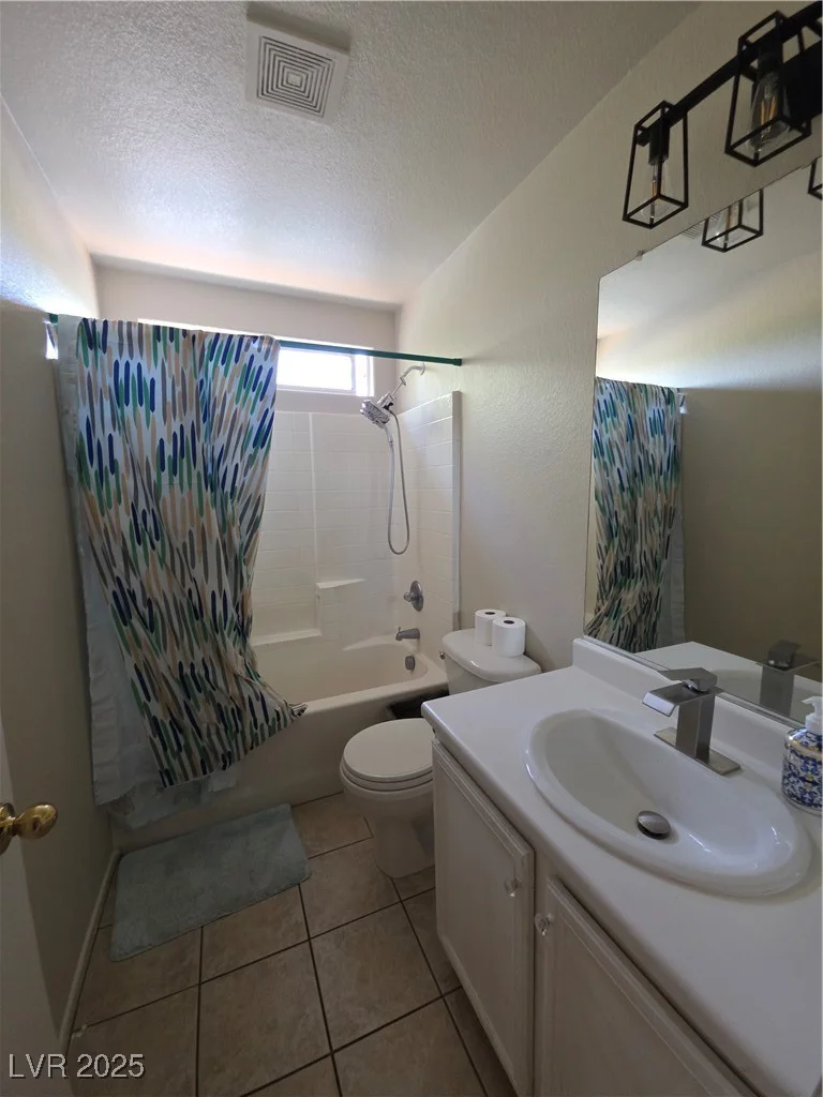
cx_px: 412
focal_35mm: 13
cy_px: 548
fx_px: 412
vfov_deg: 106.2
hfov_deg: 89.9
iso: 320
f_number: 1.9
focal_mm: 2.2
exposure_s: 1/60
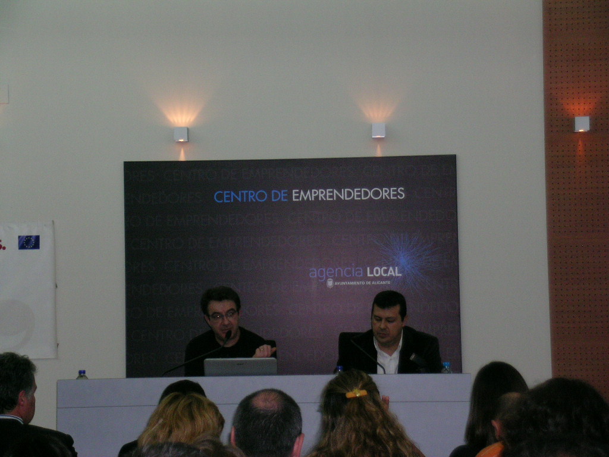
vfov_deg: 16.4
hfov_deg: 21.8
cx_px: 304
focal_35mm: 90
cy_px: 228
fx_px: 1583
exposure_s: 1/121
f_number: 4.3
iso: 185
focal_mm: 18.8
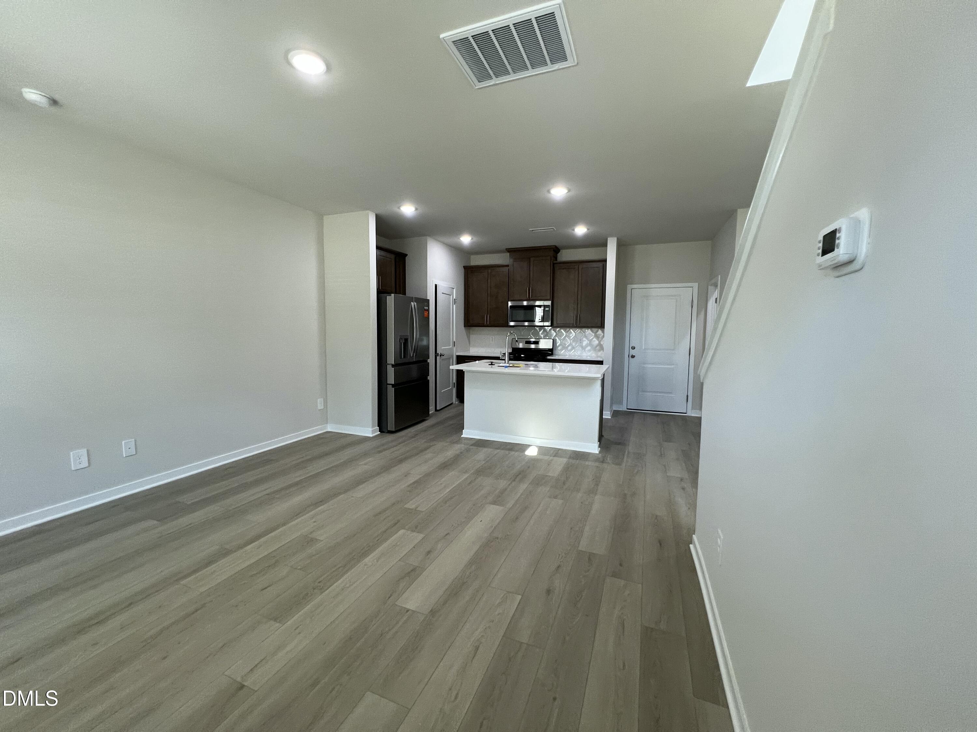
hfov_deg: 106.2
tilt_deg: -4.4
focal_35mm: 13
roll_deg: -0.9
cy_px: 366
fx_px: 367
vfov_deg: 89.9
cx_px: 488
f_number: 1.8
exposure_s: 1/120
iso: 160
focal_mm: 1.57
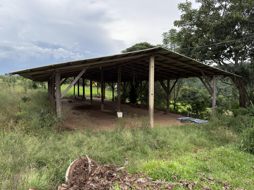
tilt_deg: -4.9
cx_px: 127
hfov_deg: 71.6
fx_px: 176
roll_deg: +0.5
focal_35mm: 24
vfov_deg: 56.8
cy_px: 95
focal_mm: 6.76
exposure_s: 1/2660
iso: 80
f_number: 1.78
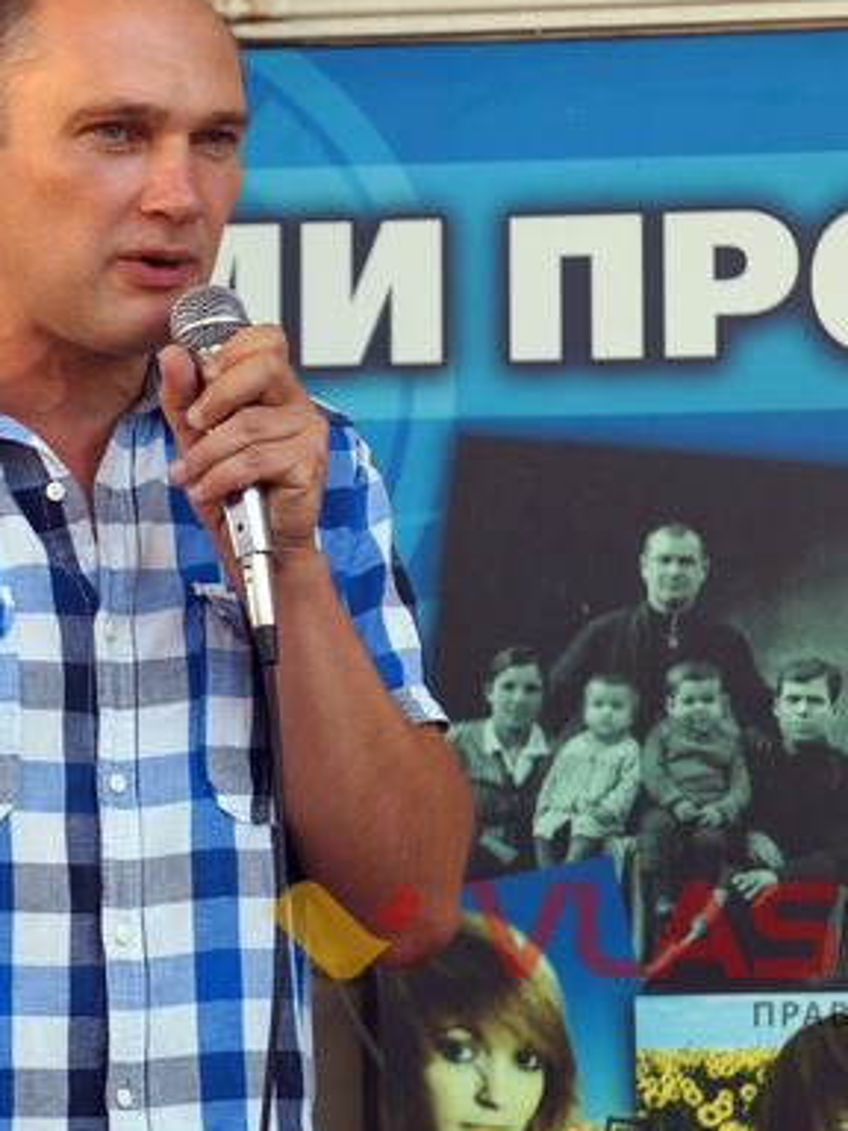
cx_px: 88
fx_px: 6859
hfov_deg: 7.1
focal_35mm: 210
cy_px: 532
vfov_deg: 9.4
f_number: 5.6
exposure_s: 1/160
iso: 100
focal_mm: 80
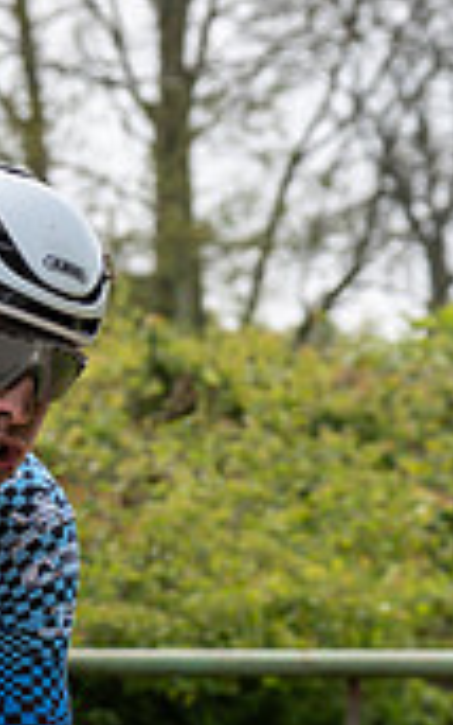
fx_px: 7460
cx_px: -39
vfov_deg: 5.6
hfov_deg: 3.5
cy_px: 580
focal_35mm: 378
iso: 200
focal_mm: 72
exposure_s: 1/1000
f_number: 5
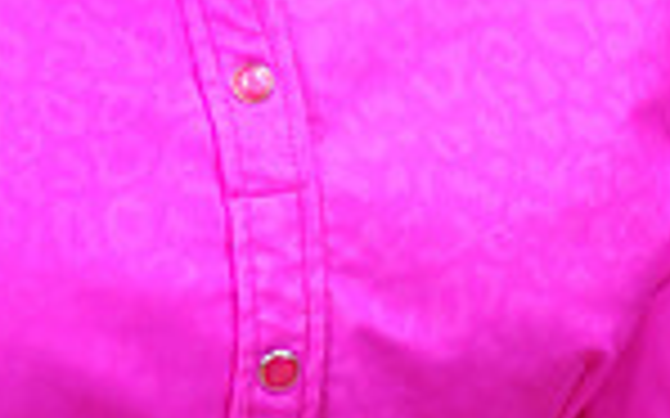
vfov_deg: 3.1
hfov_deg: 5.0
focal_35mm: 416
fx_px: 7593
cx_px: 119
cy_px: -791
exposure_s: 1/125
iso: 1250
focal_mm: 70
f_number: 4
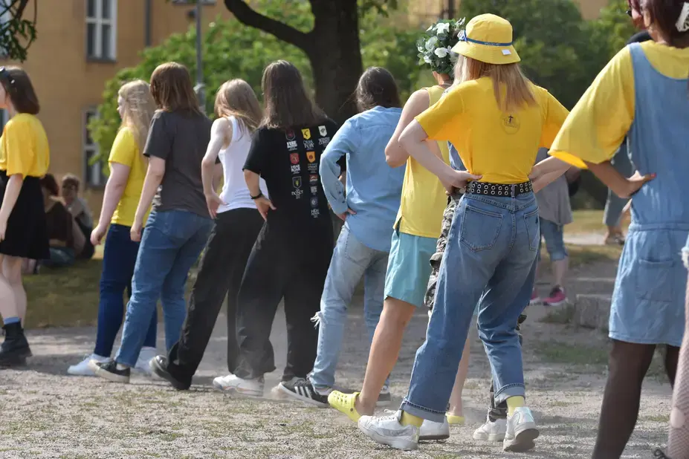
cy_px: 230
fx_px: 2871
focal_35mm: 150
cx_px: 344
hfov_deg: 13.7
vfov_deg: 9.1
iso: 140
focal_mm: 100
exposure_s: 1/1000
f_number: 4
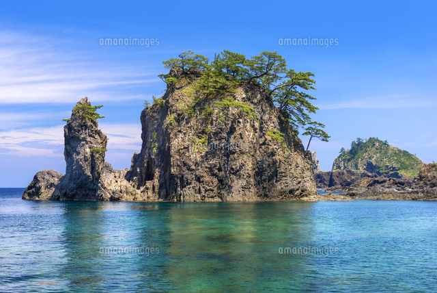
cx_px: 218
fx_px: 547
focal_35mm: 45
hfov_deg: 43.6
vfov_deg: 29.9
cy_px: 146
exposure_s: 1/25
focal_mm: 45
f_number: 10
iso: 100
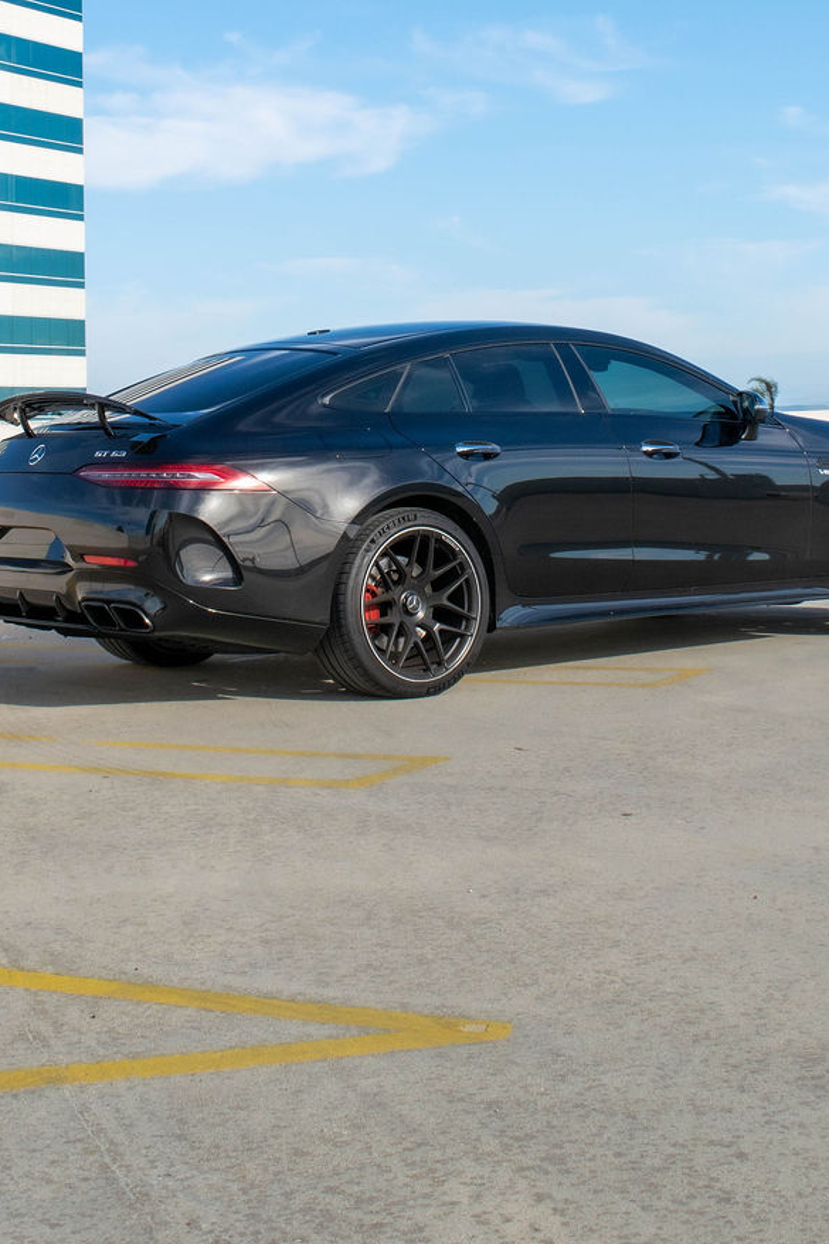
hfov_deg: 21.6
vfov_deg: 30.8
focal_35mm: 63
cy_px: 180
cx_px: 438
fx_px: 2177
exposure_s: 1/400
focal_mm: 24
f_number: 10
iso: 200
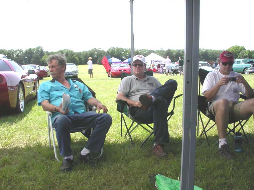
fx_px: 294
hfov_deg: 46.8
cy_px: 92
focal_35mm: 40
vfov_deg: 36.0
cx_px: 132
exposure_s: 1/252
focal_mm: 7.85
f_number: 6.7
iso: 100
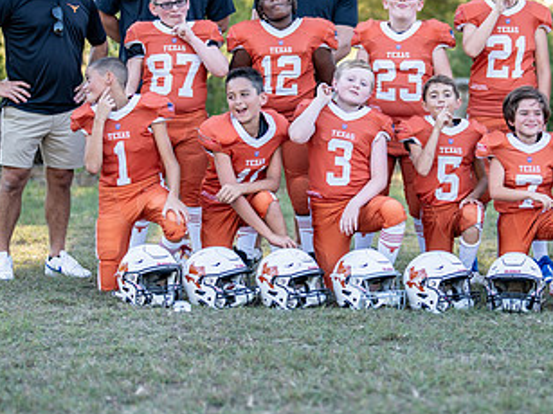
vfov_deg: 13.1
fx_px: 1805
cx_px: 470
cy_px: 118
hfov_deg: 17.2
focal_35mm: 113
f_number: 1.2
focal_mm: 50
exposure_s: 1/800
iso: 100
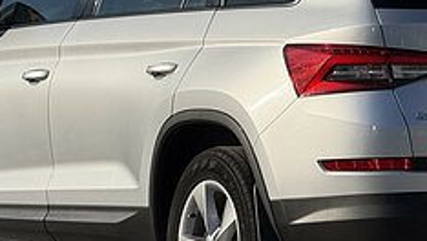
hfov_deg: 7.0
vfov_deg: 4.0
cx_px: 285
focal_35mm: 306
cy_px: 99
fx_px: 3467
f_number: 2.8
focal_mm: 15.66
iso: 40
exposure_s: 1/3344
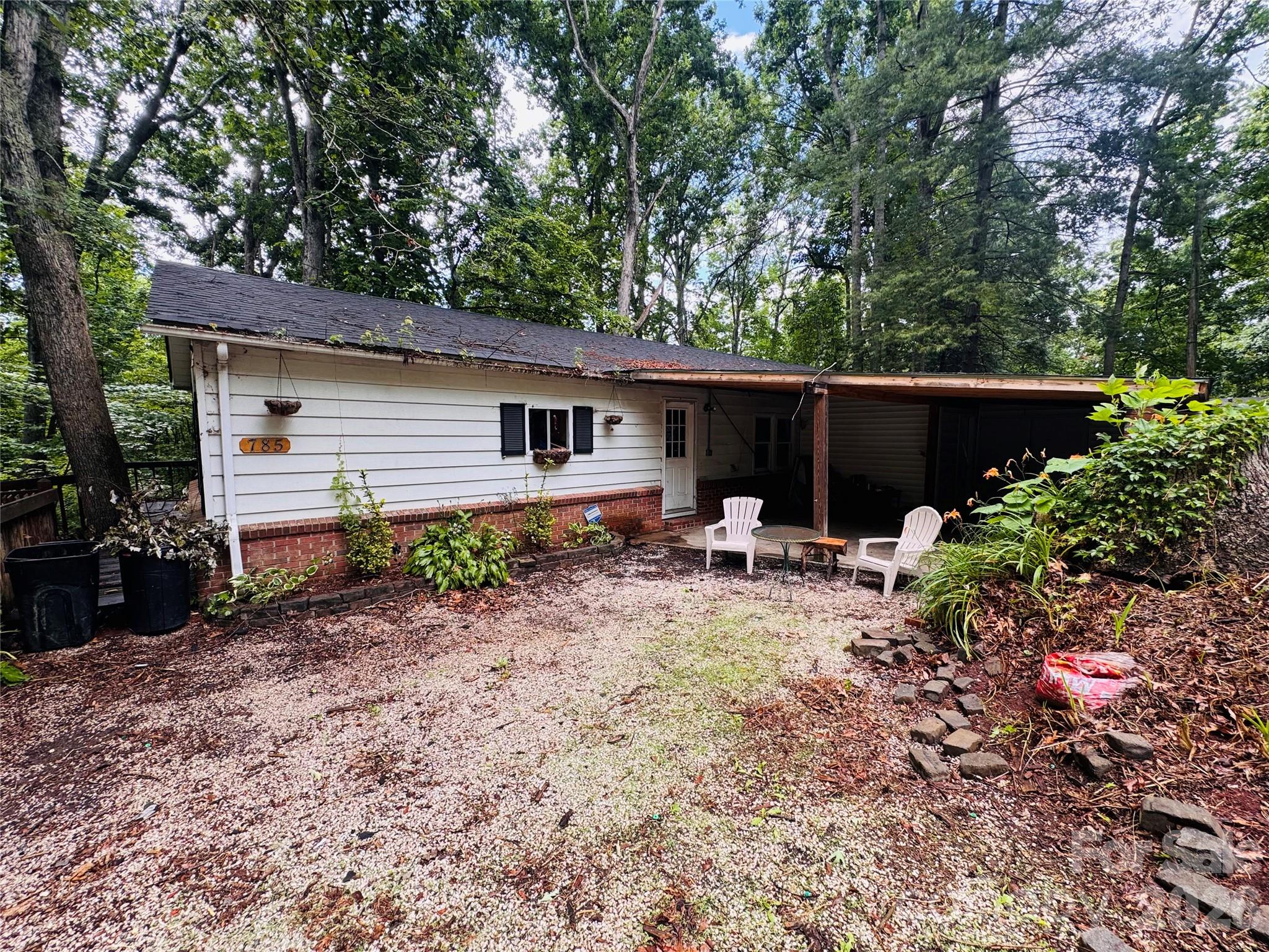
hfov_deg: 102.1
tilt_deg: -4.6
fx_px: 513
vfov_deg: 85.7
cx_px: 634
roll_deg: +0.5
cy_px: 476
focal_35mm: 14
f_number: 2.2
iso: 40
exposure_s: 1/191
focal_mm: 2.22
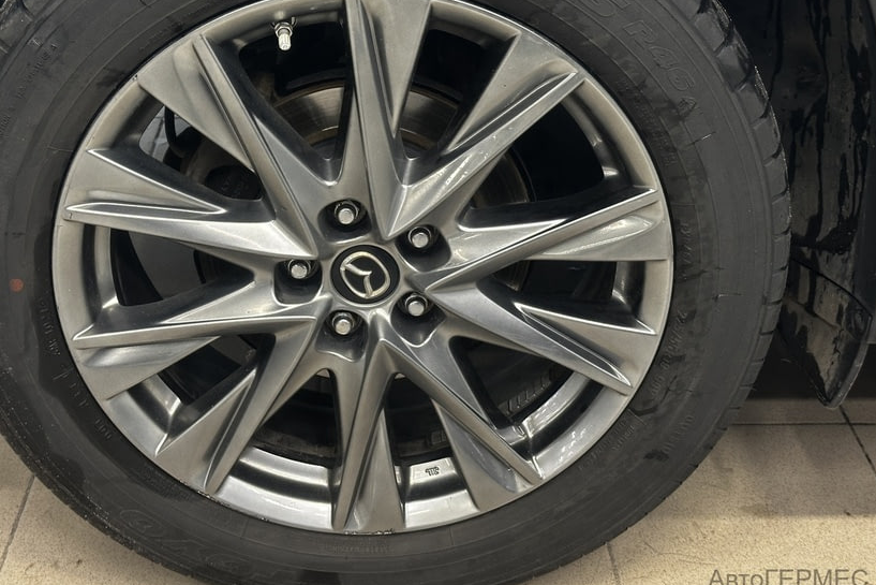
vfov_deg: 24.6
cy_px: 238
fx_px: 1338
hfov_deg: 36.2
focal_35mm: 55
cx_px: 397
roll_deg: +0.2
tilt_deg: -27.6
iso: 250
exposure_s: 1/33
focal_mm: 6.86
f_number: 1.78
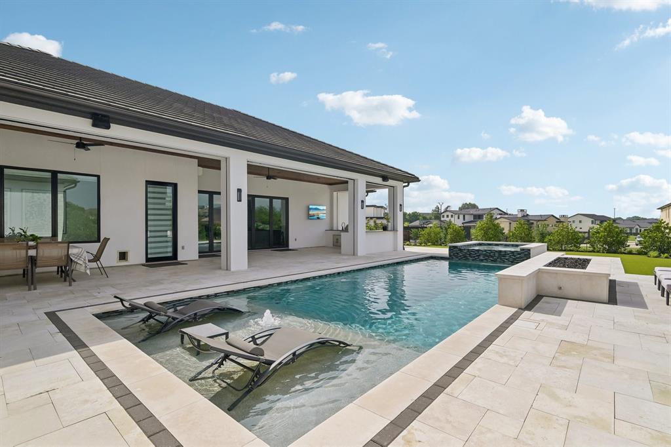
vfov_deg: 72.0
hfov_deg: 95.0
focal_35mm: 16
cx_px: 336
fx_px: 307
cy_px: 224
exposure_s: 1/1600
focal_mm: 16.5
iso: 400
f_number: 8
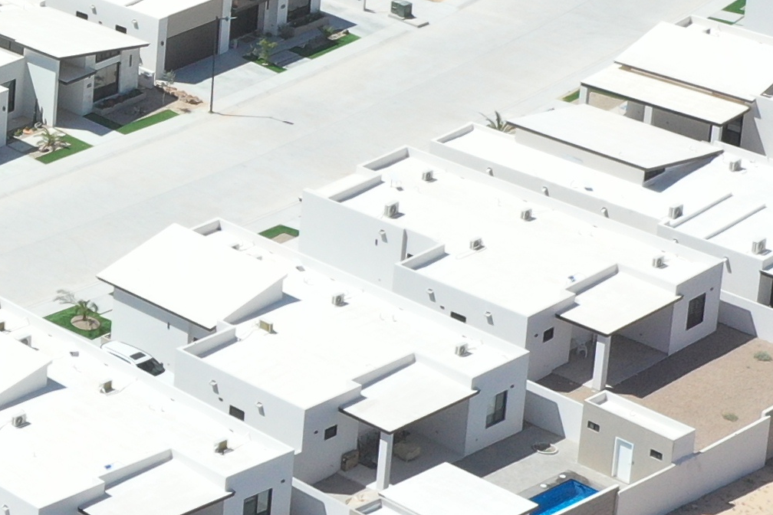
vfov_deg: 8.8
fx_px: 3264
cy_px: -290
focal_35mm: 152
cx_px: -661
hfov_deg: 12.3
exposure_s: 1/500
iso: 100
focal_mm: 10.26
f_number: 5.6
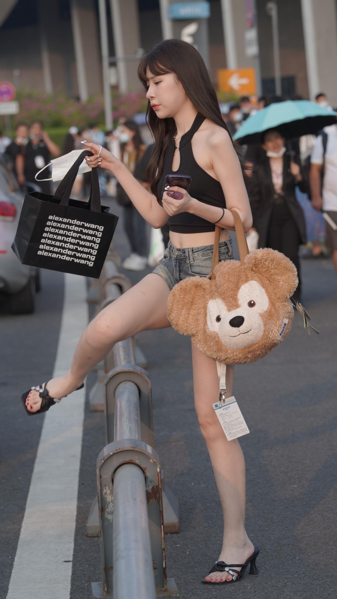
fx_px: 2255
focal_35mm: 142
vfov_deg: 15.1
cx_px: 157
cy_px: 299
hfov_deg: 8.5
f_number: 6.3
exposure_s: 1/500
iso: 320
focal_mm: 135
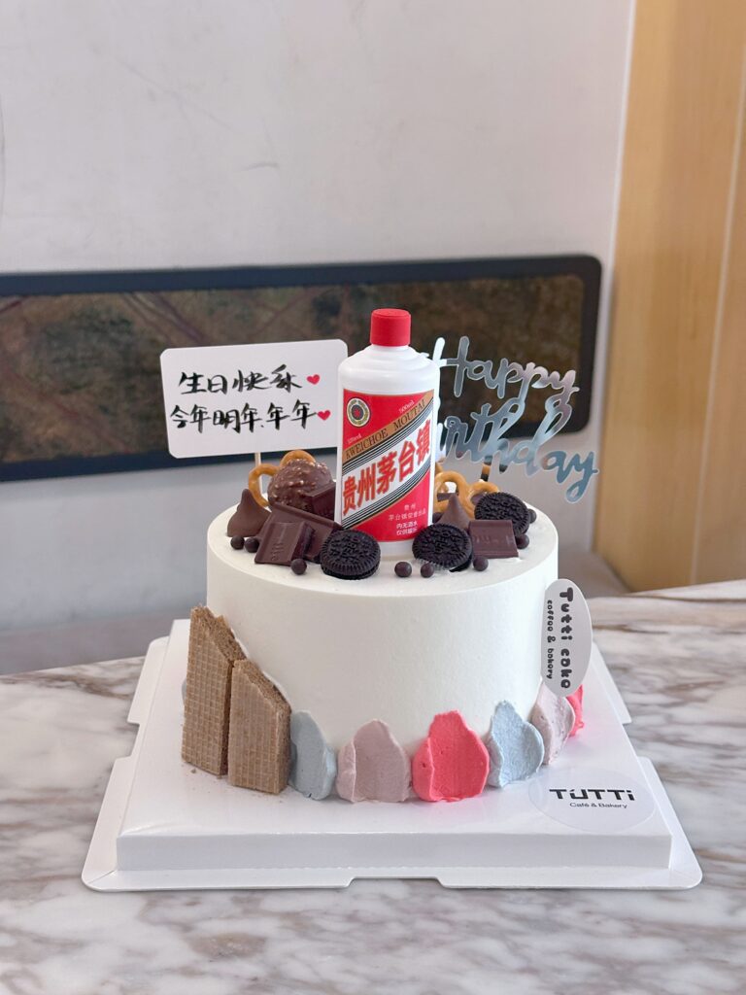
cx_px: 373
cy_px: 498
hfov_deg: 30.3
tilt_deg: -17.8
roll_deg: -1.7
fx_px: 1379
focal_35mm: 48
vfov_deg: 39.7
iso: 160
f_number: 1.78
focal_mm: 6.86
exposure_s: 1/50
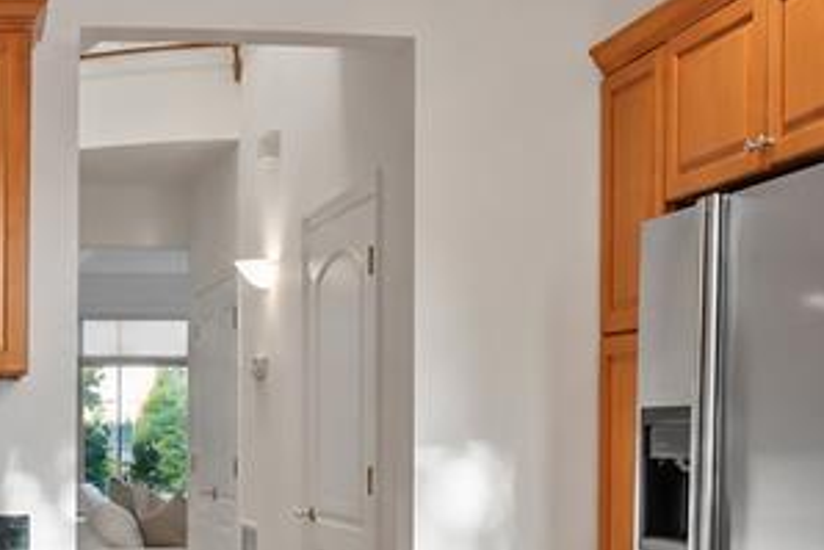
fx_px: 1259
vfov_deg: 23.9
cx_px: 80
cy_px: 499
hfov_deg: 34.2
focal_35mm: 55
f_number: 9
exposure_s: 1/20
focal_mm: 16
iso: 2000
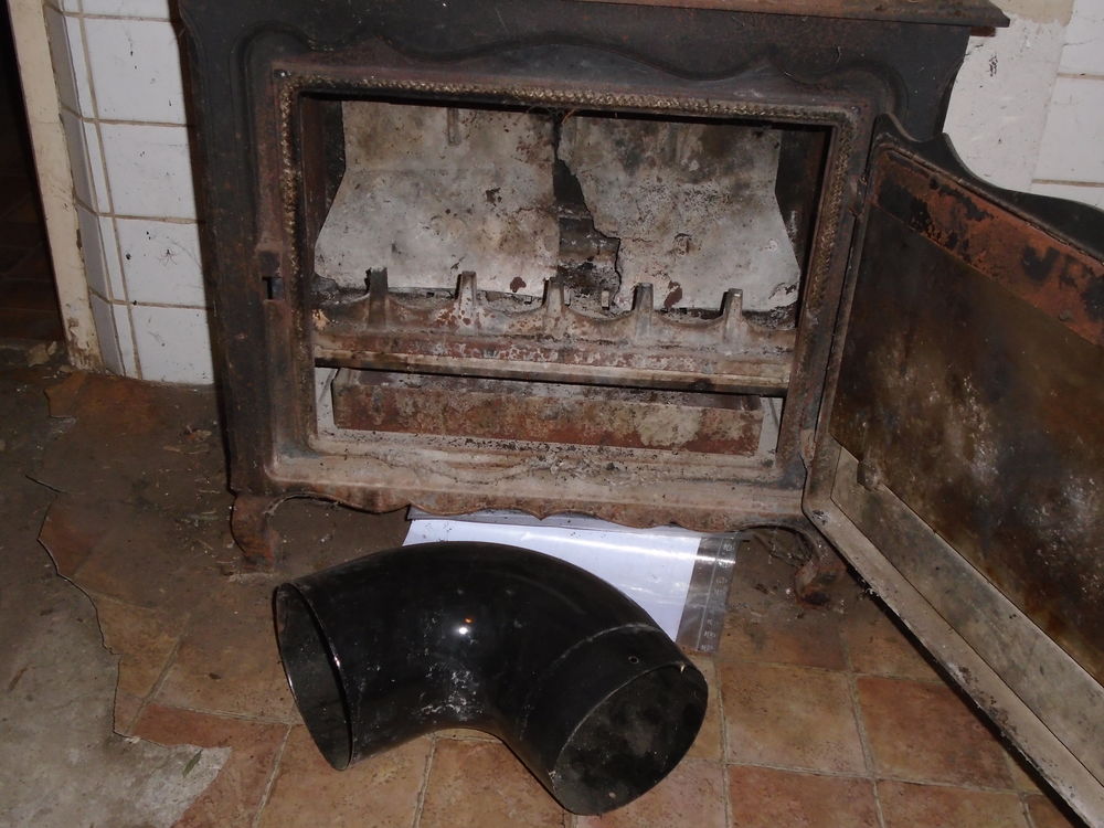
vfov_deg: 39.7
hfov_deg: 51.4
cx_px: 552
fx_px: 1148
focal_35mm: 36
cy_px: 414
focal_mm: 6.4
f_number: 3.8
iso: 250
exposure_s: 1/40
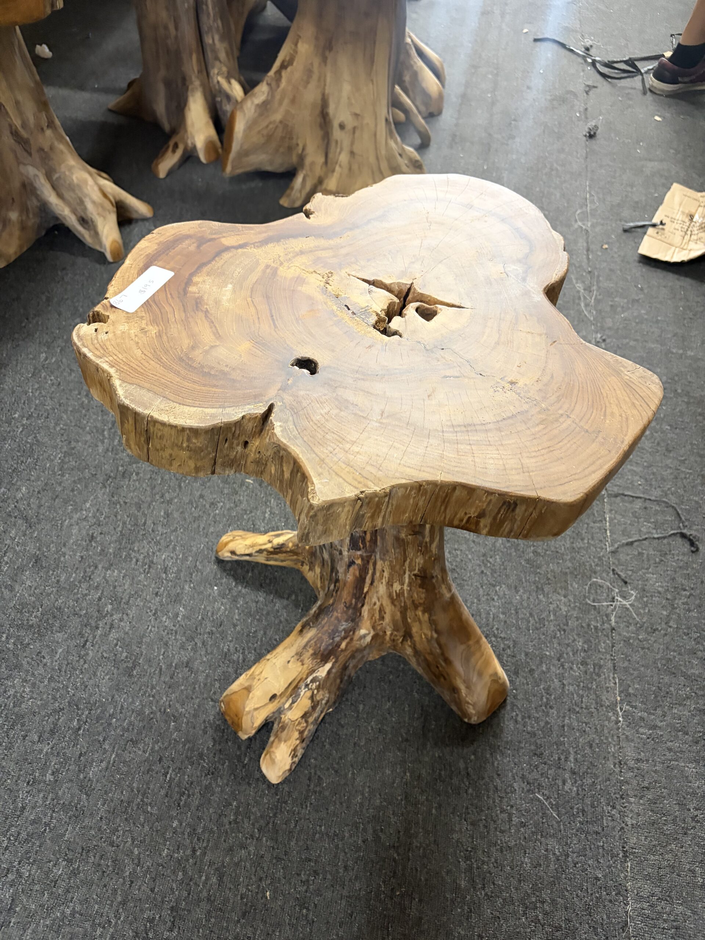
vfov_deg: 67.3
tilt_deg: -53.1
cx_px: 352
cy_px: 470
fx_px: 706
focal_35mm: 26
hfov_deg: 53.1
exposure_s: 1/60
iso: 400
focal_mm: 5.96
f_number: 1.6
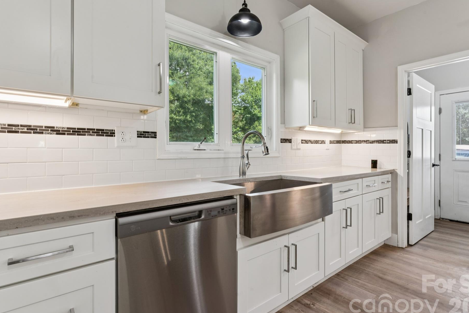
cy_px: 149
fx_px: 242
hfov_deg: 88.2
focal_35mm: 19
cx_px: 240
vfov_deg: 65.7
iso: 100
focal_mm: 16.5
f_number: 13
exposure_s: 1/4
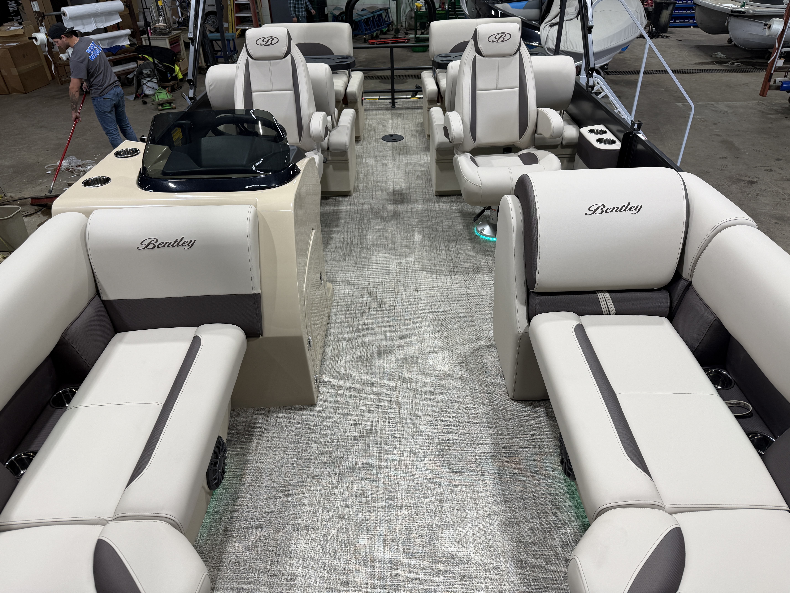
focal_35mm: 24
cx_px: 395
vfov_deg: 56.8
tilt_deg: -33.0
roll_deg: +2.6
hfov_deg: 71.6
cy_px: 296
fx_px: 548
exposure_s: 1/120
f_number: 1.78
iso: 64
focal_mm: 6.76
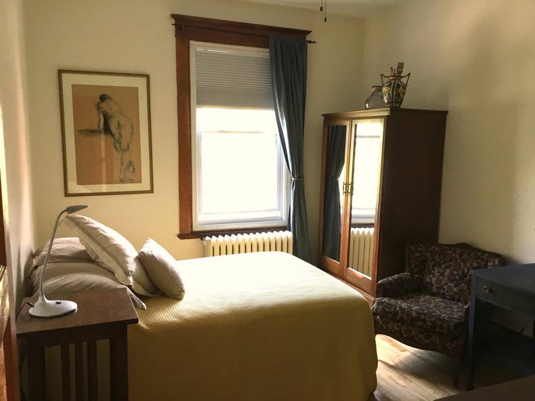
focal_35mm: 31
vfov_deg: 45.4
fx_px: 479
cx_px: 268
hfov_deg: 58.4
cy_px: 200
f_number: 2.4
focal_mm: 3.3
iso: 64
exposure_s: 1/30
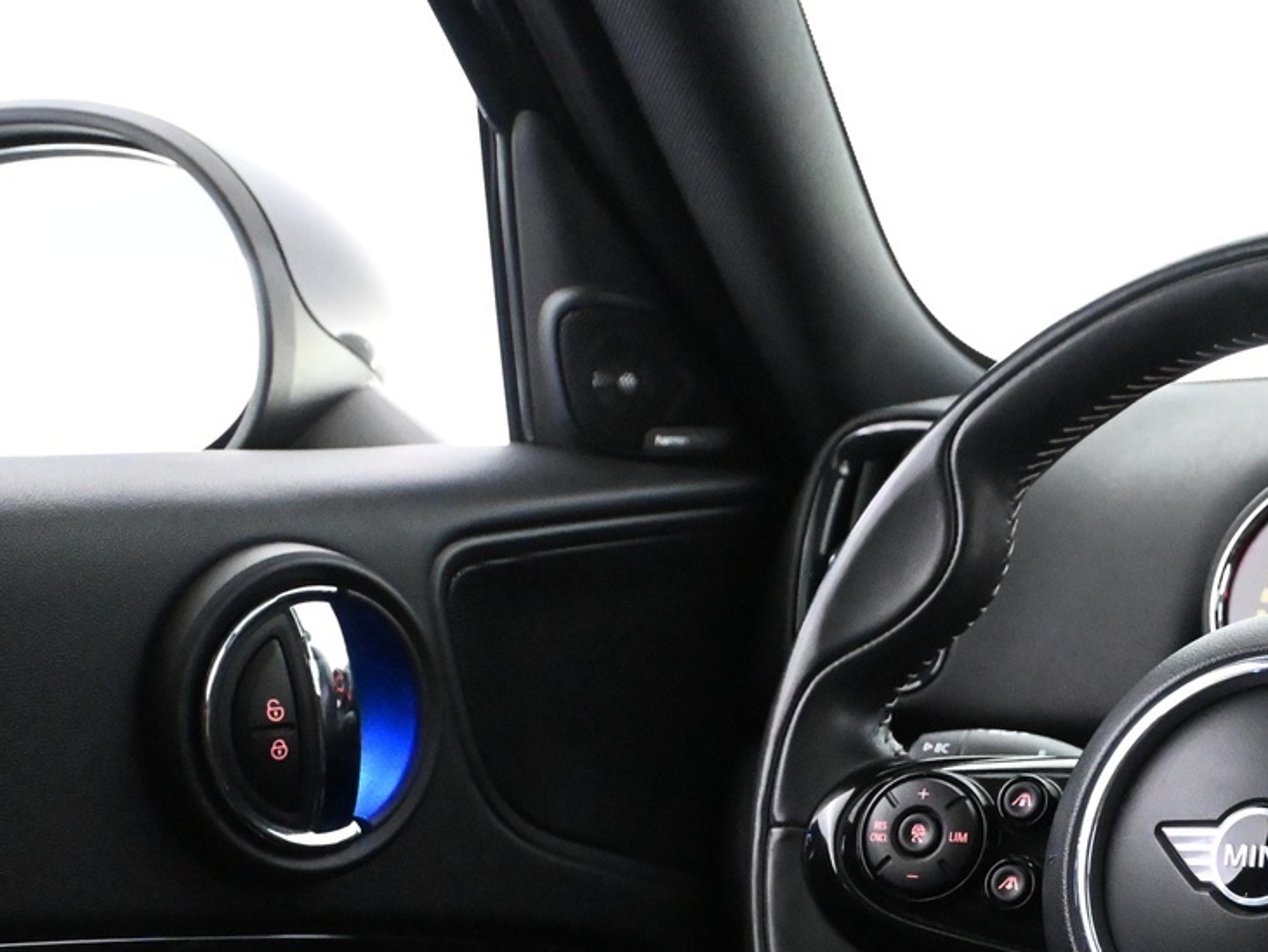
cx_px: 1334
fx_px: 2404
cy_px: 869
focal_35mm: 66
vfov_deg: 21.9
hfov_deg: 27.5
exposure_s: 1/60
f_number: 3.8
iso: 8000
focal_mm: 20.5
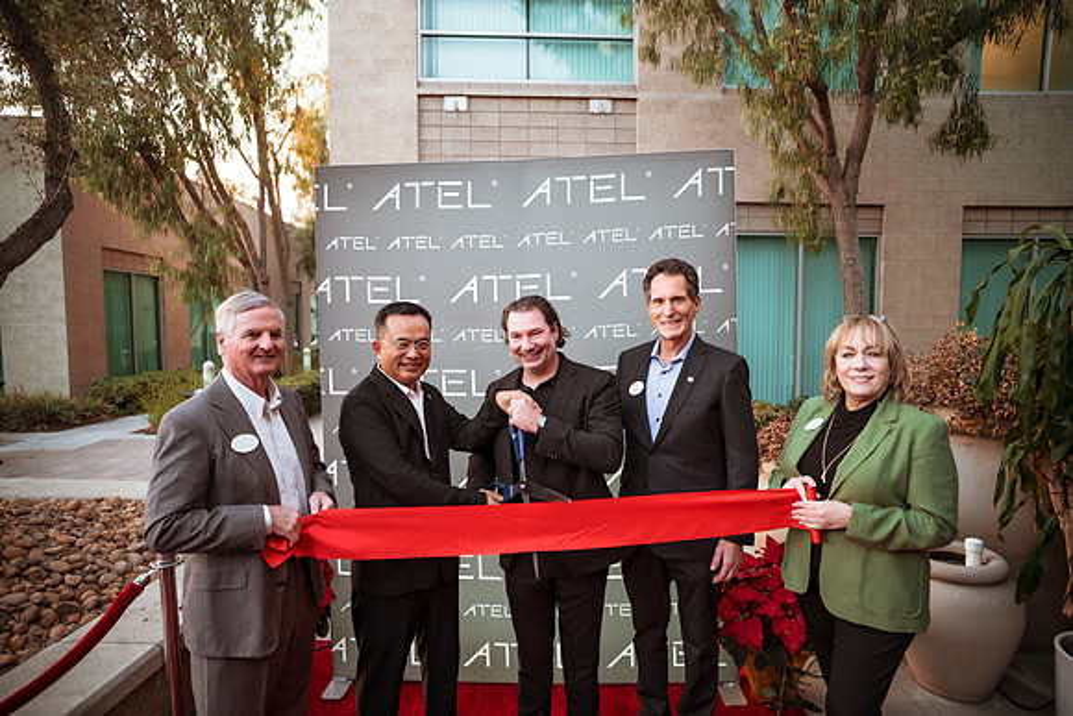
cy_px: 358
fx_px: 596
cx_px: 536
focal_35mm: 20
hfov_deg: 84.0
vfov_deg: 62.0
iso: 200
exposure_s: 1/250
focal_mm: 20
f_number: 2.8
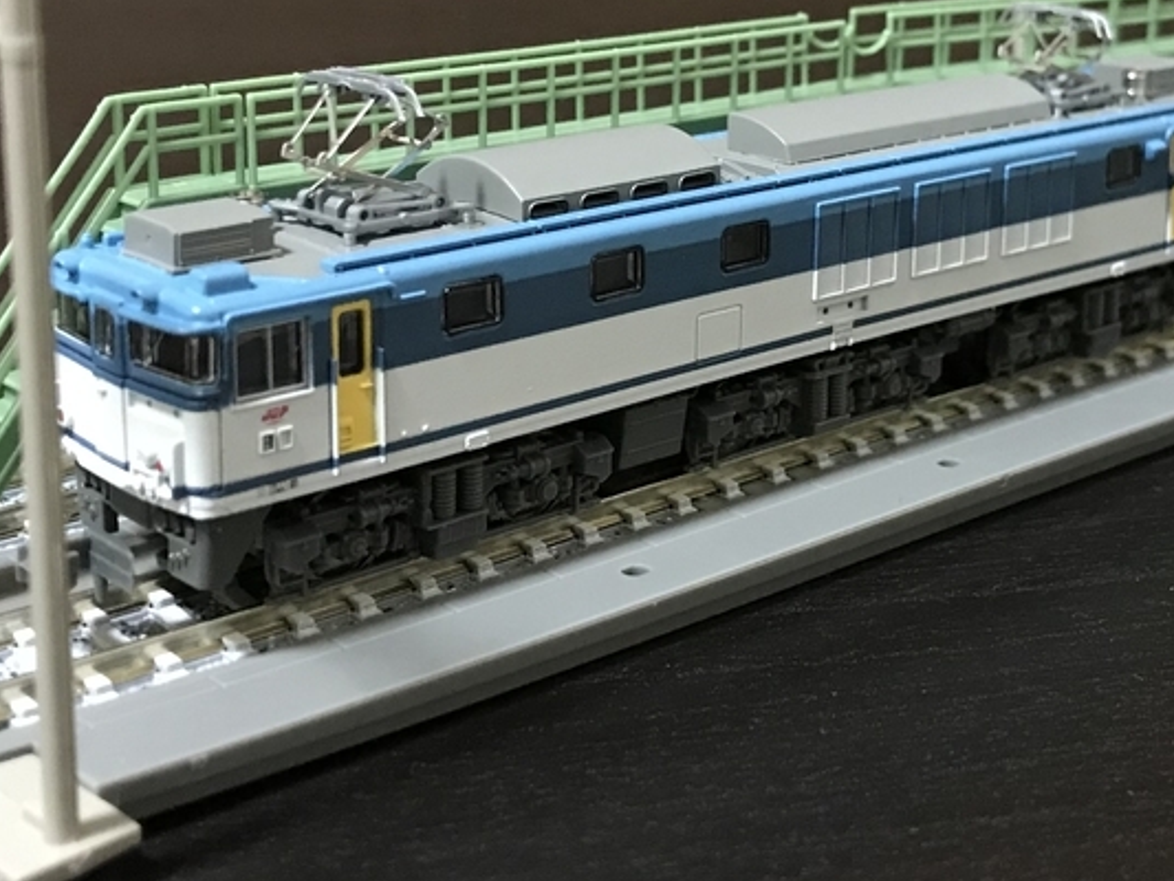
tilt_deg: -10.0
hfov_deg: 30.4
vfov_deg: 23.0
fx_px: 2137
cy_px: 178
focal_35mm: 63
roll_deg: -2.1
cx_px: 817
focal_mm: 3.99
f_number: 1.8
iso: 100
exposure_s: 1/11
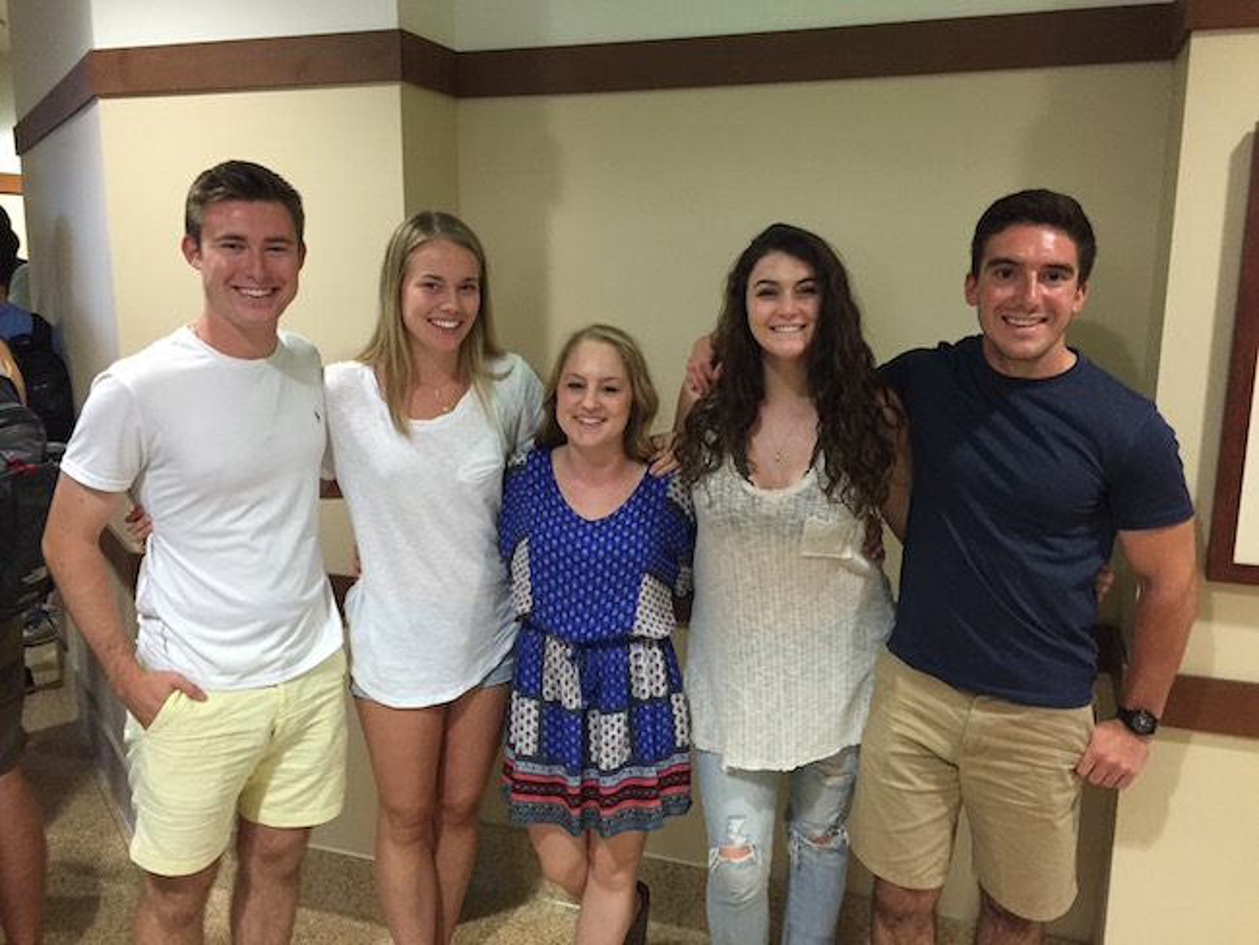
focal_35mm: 29
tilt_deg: -9.7
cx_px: 630
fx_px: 1055
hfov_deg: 61.6
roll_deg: -1.3
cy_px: 472
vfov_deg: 48.3
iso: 250
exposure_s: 1/24
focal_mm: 4.15
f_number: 2.2
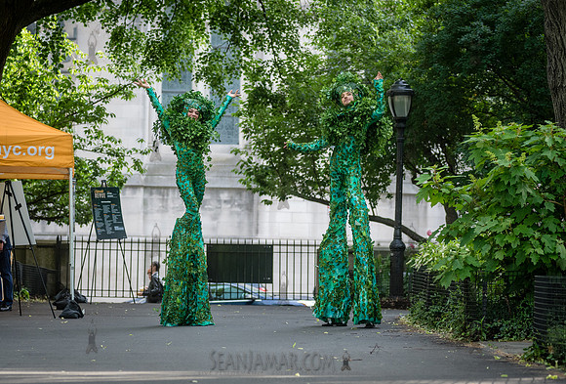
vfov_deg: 10.1
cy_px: 203
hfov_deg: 14.8
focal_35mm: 138
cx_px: 249
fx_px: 2177
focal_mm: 112
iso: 1000
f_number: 4
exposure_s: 1/640
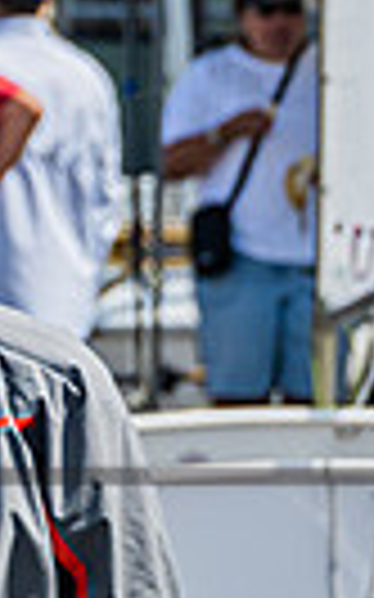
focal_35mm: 915
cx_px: -882
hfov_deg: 1.4
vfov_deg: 2.3
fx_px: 14938
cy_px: 482
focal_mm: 185
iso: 250
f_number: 7.6
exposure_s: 1/1000
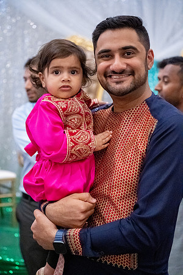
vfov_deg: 28.8
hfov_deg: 19.5
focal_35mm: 70
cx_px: 92
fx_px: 534
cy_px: 138
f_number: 4
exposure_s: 1/320
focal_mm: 70
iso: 32000
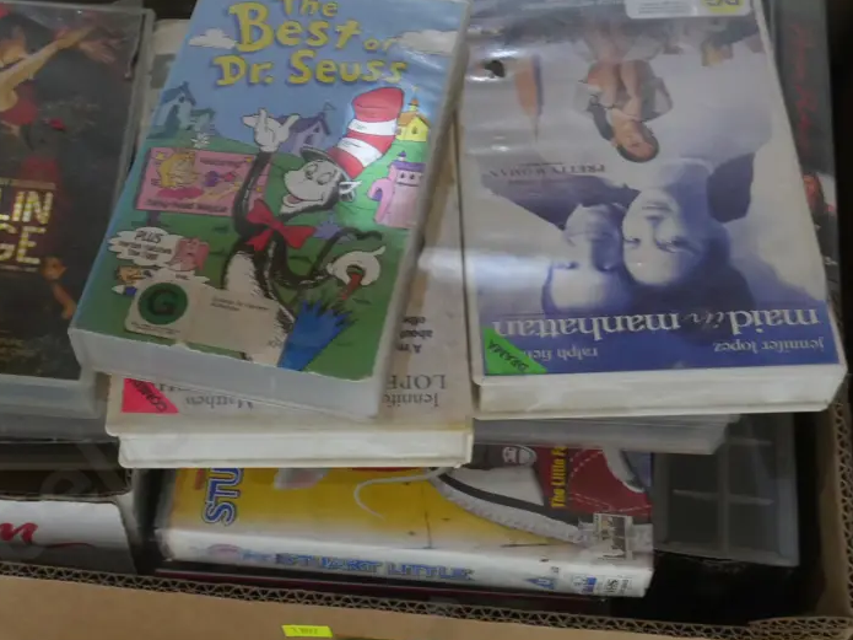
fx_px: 1380
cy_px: 349
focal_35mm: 56
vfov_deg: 26.1
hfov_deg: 33.9
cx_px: 264
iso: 3200
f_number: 10
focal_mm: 19
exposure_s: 1/20
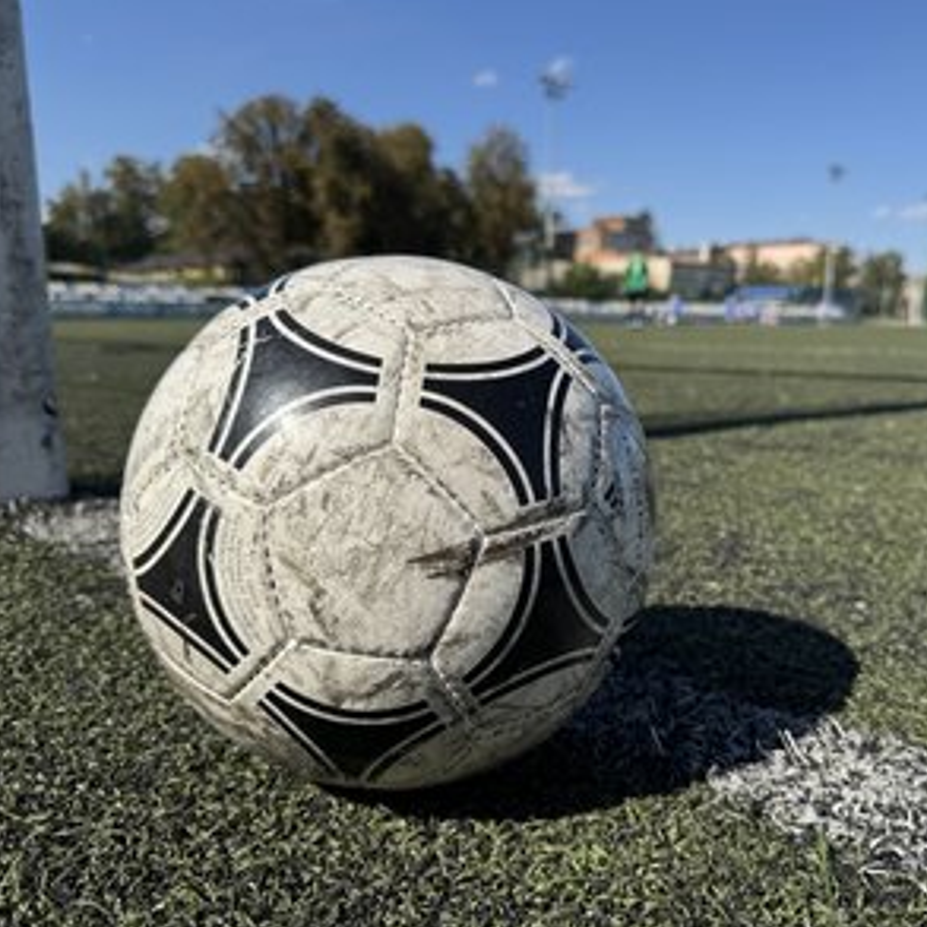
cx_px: 598
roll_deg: +0.6
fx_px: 879
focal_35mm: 29
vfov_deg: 55.6
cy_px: 459
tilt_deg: -9.6
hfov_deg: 54.8
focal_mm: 6.76
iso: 80
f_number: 1.78
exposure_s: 1/4950
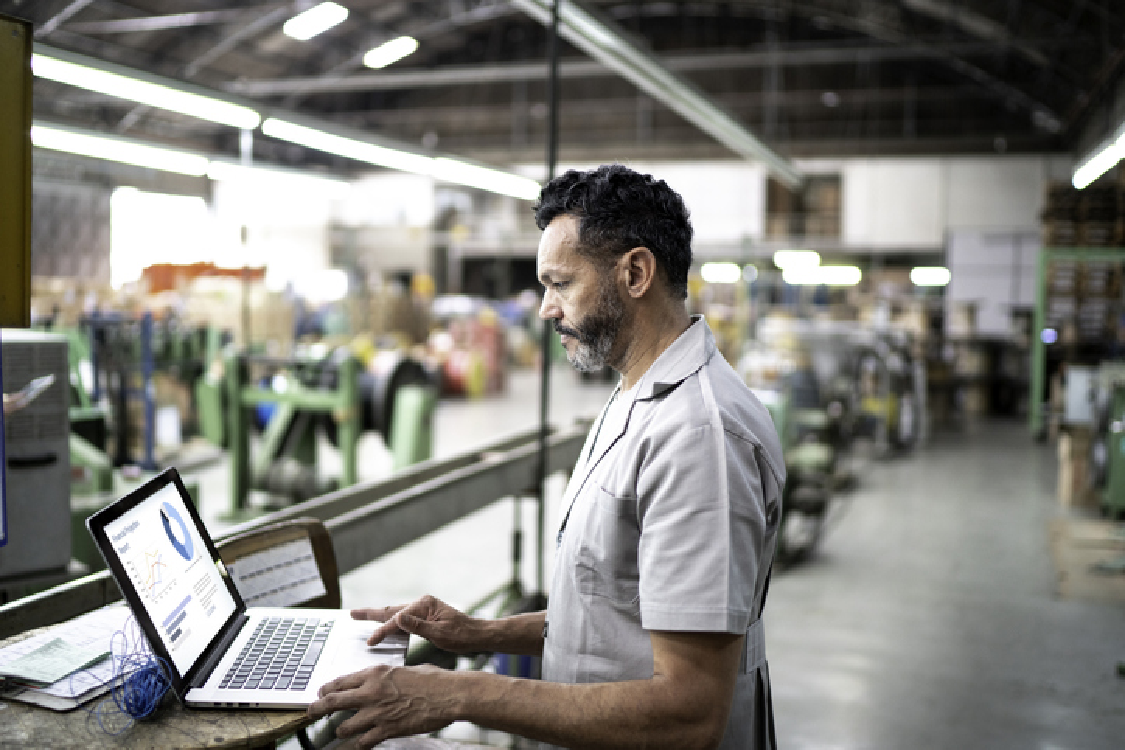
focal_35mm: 35
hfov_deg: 54.4
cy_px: 375
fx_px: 1094
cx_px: 562
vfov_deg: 37.9
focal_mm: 35
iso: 800
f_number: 1.4
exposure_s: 1/320
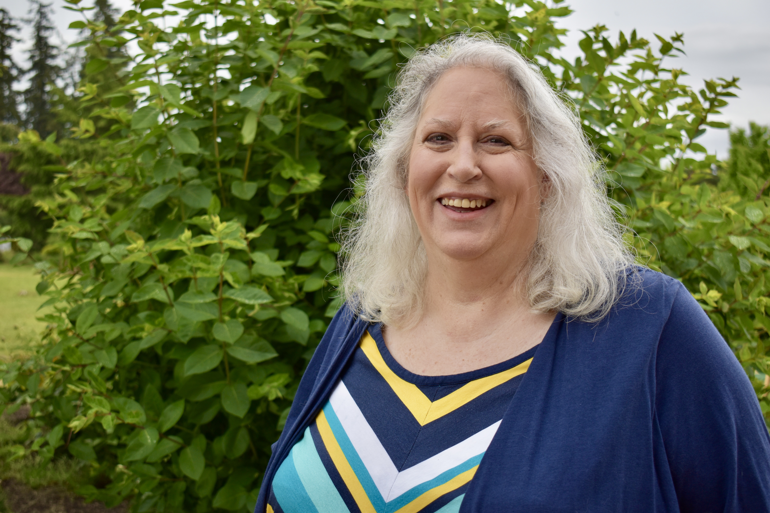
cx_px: 385
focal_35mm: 51
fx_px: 1091
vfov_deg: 26.5
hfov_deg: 38.9
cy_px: 256
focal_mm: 34
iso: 200
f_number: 4.5
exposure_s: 1/400
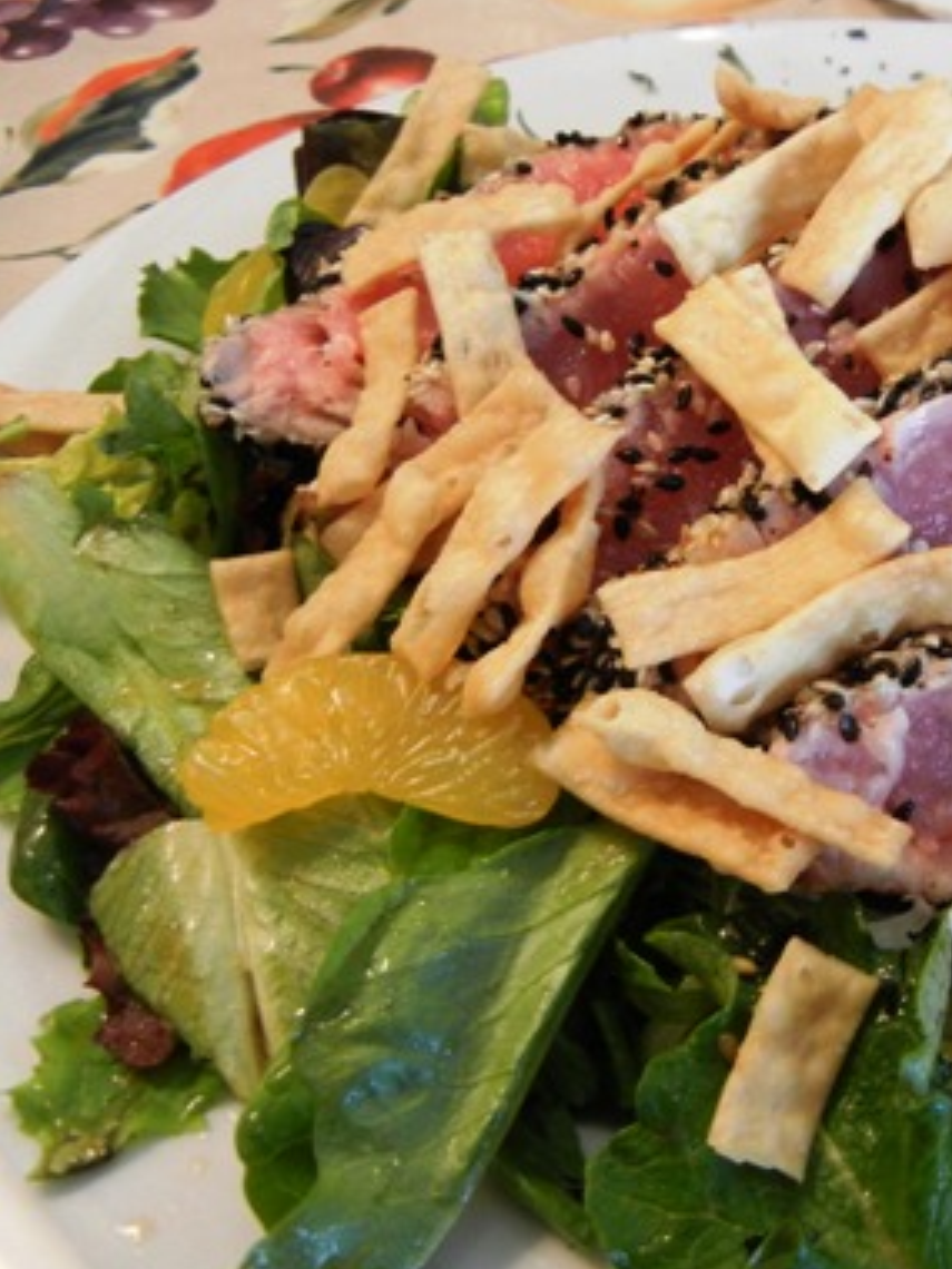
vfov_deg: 45.8
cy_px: 641
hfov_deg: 33.7
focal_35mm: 41
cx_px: 812
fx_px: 1503
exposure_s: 1/30
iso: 398
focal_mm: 5.4
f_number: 3.5
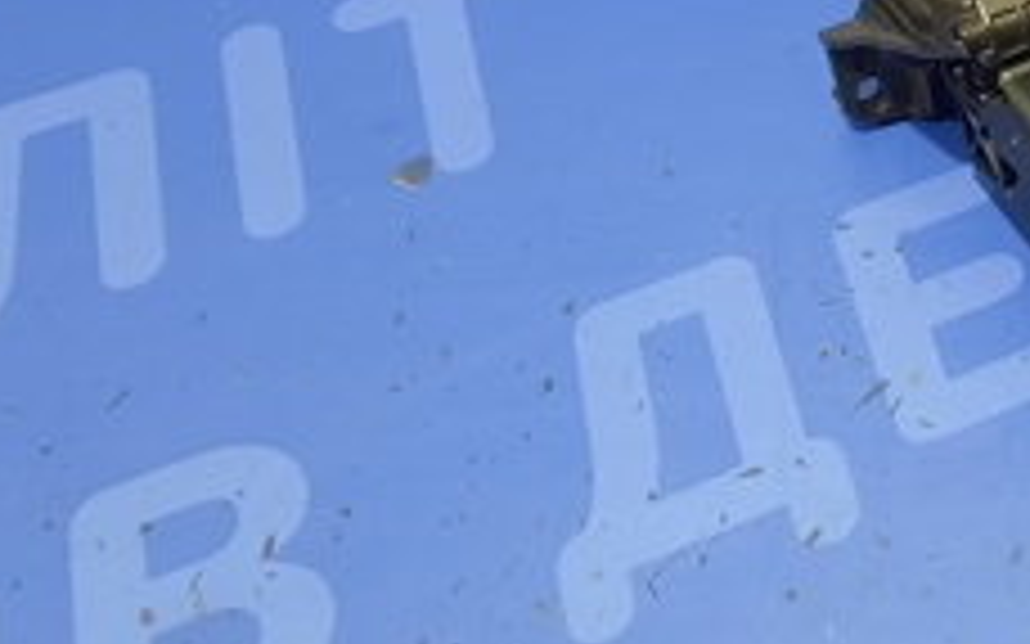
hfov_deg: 25.0
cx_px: 1250
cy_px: 248
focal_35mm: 74
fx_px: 2077
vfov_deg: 17.6
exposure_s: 1/33
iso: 400
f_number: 2
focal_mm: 4.6
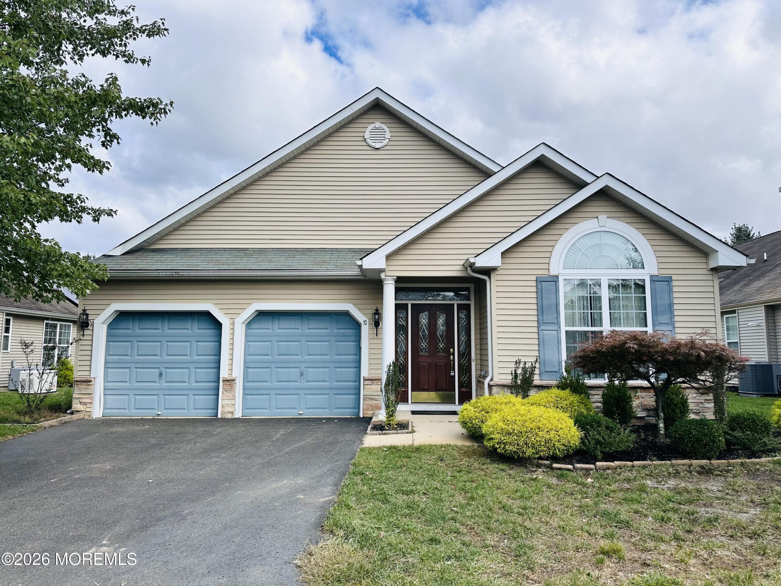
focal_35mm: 24
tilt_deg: +6.1
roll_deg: -0.1
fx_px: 541
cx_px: 390
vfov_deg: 56.8
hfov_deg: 71.6
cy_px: 293
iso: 80
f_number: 1.78
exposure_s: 1/3861
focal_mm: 6.86
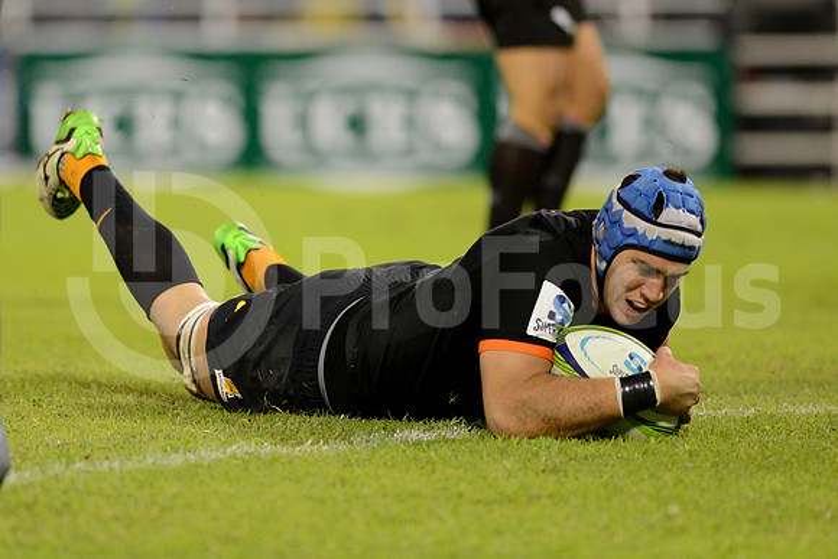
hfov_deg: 6.9
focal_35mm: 300
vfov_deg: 4.6
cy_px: 280
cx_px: 419
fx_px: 6985
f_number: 2.8
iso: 3200
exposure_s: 1/640
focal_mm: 300
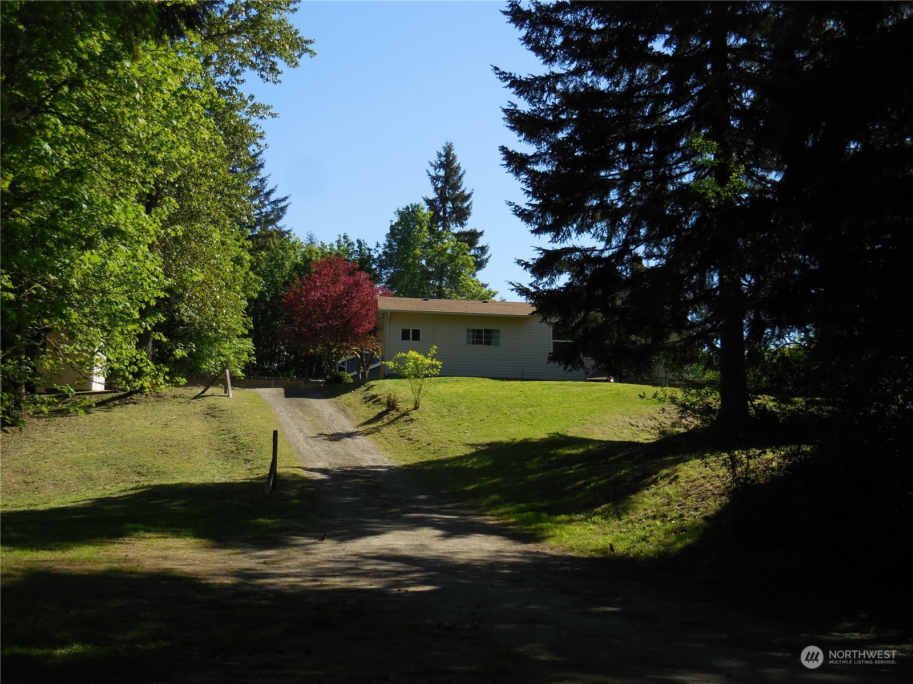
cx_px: 456
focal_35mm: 45
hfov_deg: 42.1
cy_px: 342
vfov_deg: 32.2
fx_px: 1187
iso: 125
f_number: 4.2
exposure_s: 1/640
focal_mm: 8.1
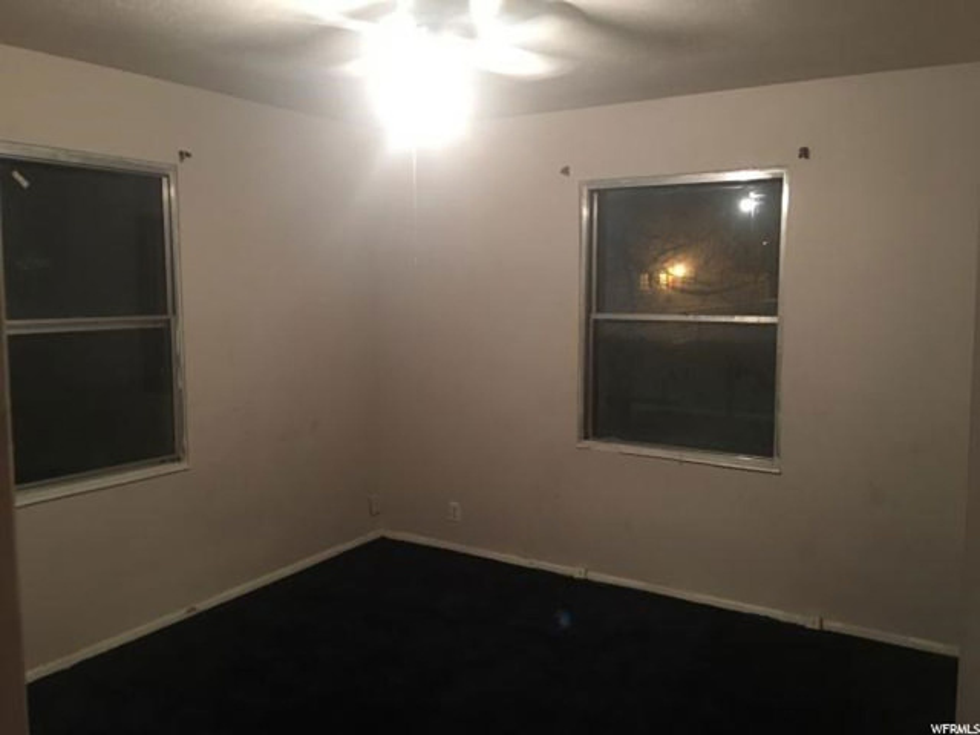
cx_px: 490
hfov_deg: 61.7
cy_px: 368
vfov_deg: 48.2
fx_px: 821
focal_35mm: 29
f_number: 2.2
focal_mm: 4.15
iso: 64
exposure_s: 1/4
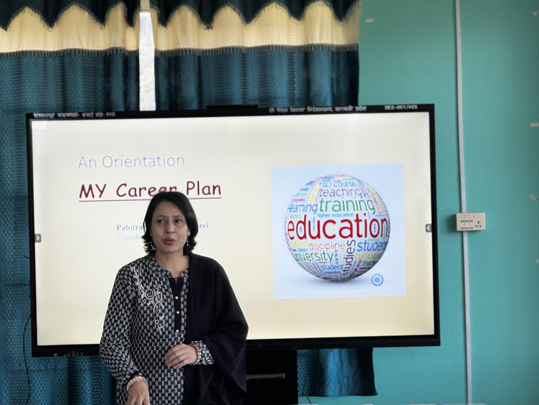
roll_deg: +2.0
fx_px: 1869
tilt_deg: +1.1
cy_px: 202
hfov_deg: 16.4
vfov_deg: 12.3
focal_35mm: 120
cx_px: 270
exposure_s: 1/101
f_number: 2.8
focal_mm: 15.66
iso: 50
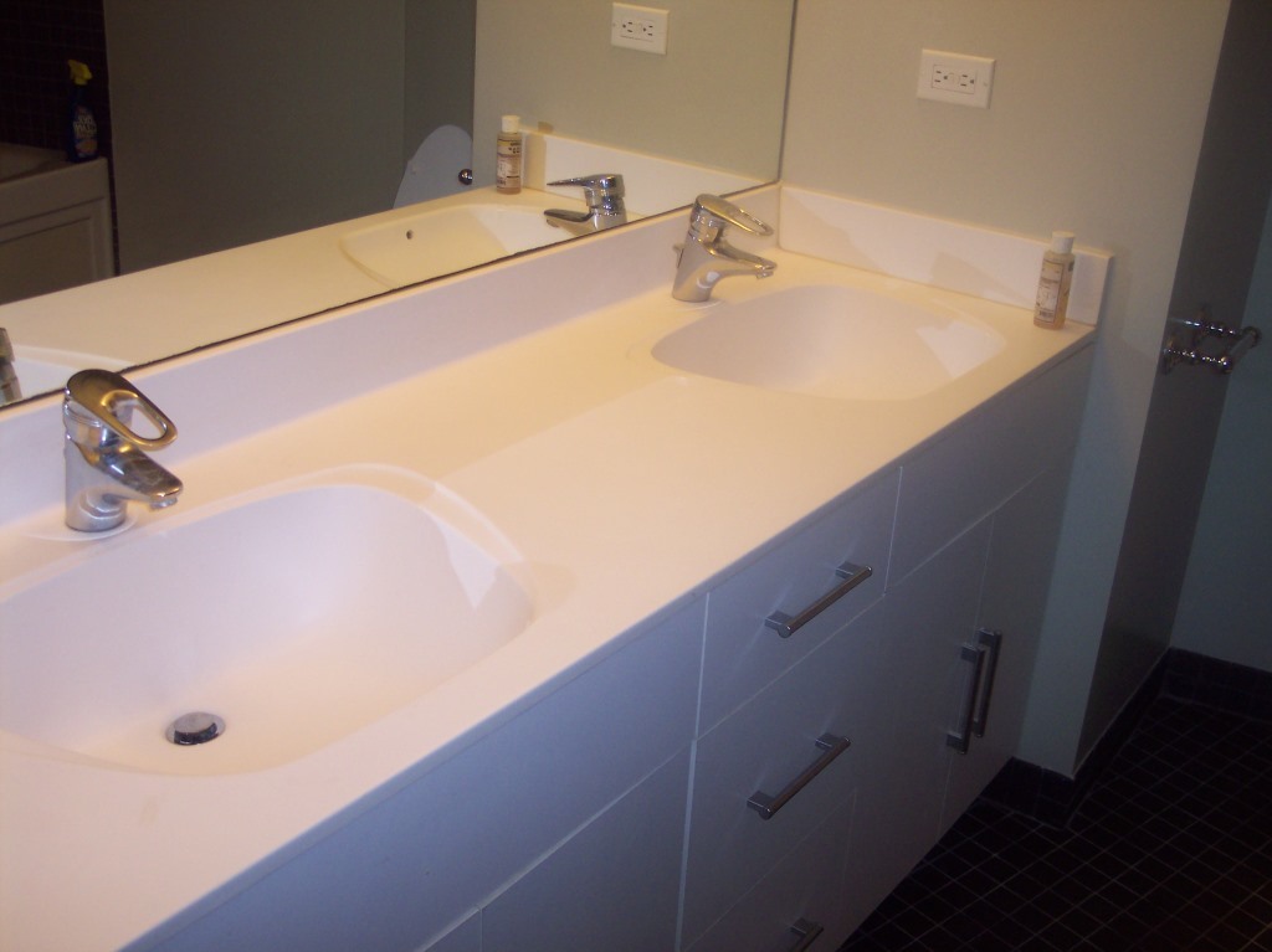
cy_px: 476
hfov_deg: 49.0
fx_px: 1396
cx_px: 636
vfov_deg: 37.7
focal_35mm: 38
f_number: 2.8
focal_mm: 8
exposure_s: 1/45
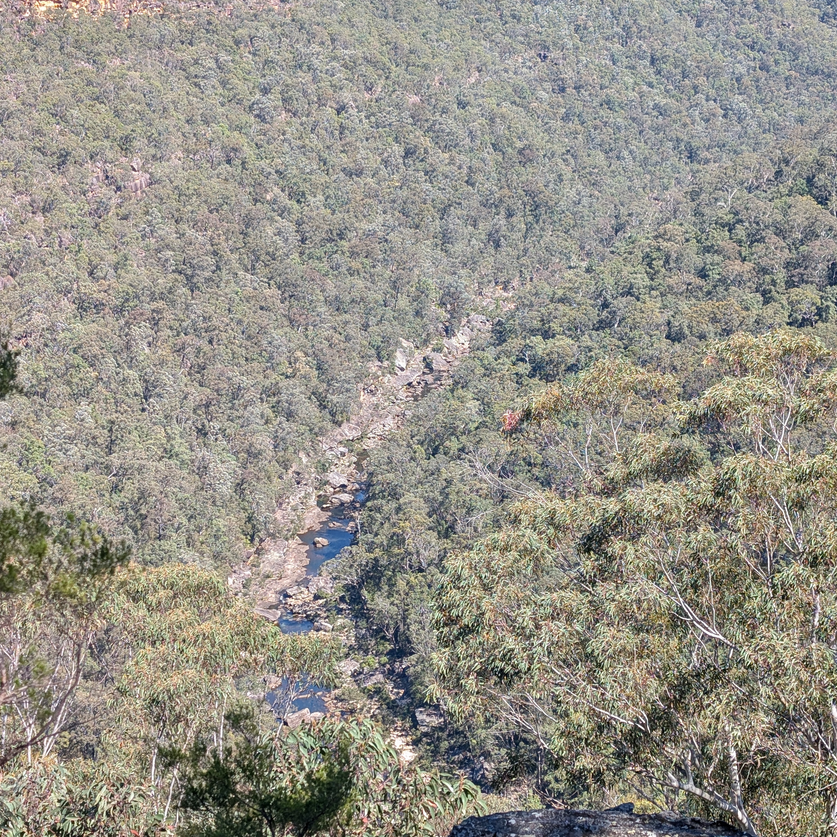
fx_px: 1587
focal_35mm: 58
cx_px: 419
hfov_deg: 29.6
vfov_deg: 29.5
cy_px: 495
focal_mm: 6.9
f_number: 1.68
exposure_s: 1/354
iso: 20
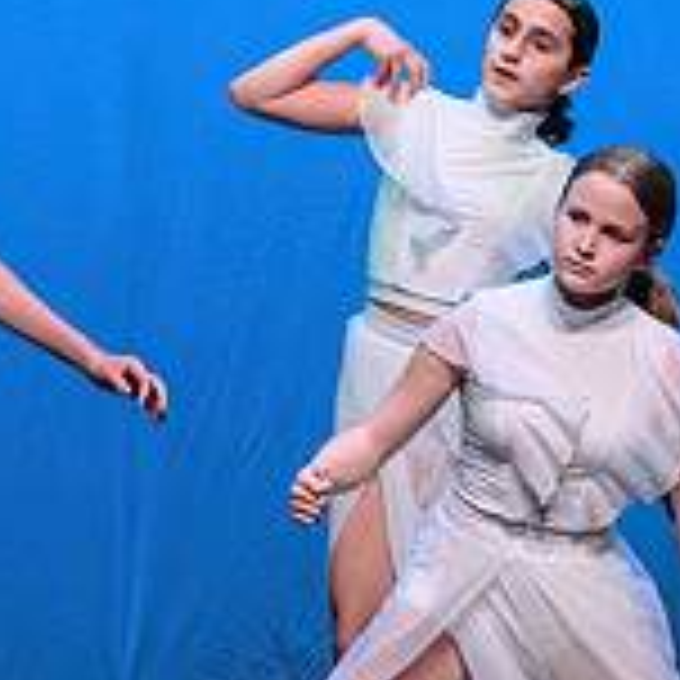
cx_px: -230
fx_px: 11779
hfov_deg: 3.3
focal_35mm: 530
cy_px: 172
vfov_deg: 3.3
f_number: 2.8
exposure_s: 1/500
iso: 1600
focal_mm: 120
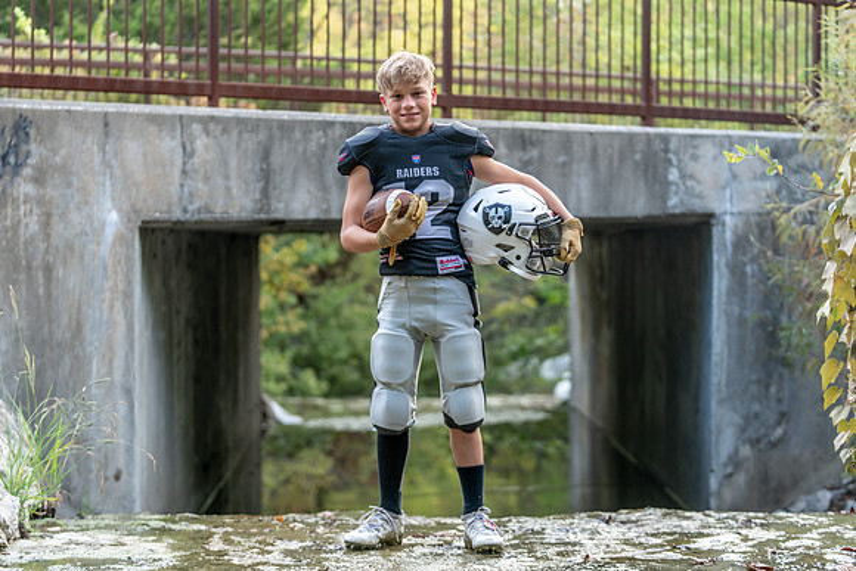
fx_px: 1942
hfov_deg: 24.9
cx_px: 428
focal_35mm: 82
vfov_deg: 16.7
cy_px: 286
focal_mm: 77
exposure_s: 1/320
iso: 500
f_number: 2.8
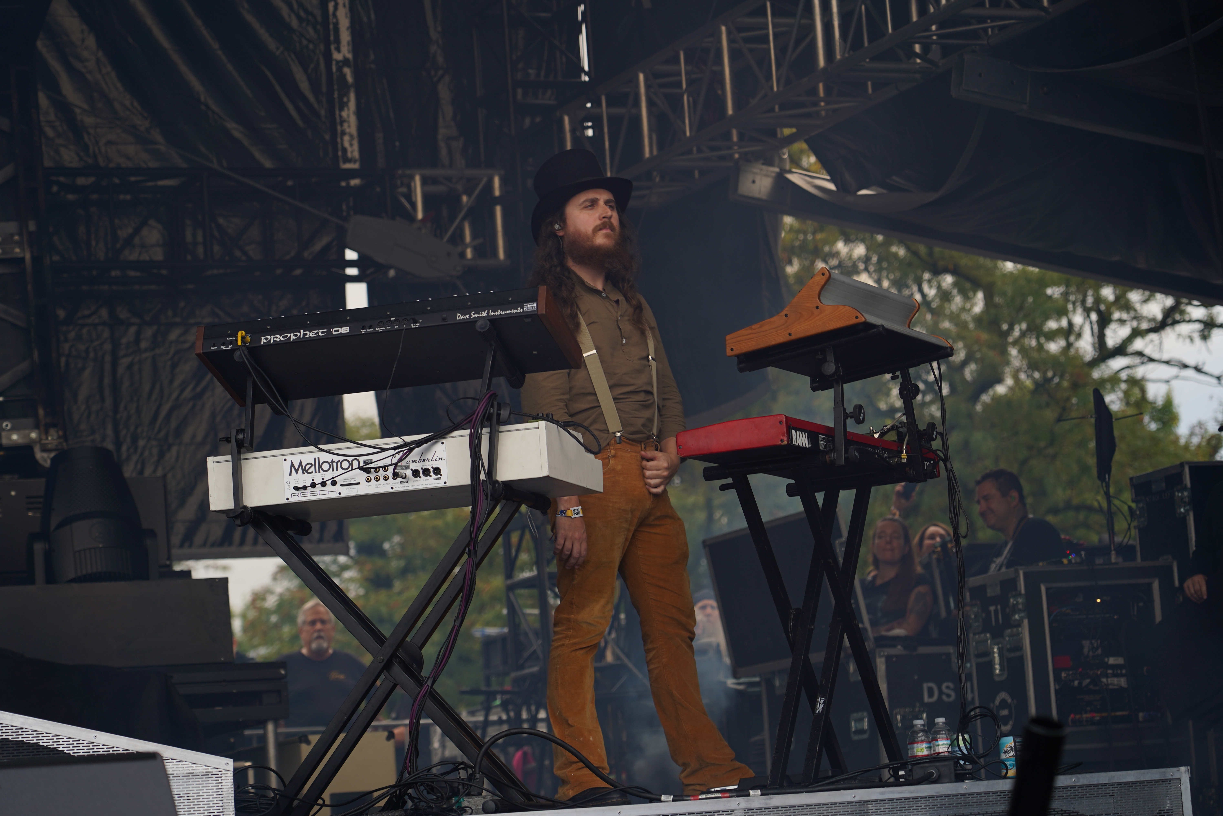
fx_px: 3567
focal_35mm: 105
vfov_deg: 13.0
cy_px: 408
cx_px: 612
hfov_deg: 19.5
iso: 100
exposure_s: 1/200
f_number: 5
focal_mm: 105
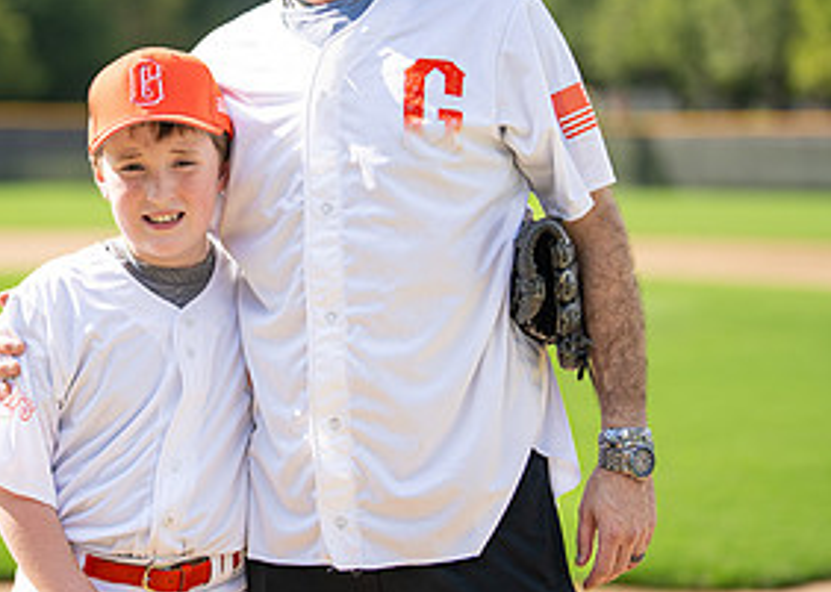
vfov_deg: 13.1
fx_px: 2571
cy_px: 218
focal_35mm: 109
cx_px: 323
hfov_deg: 18.3
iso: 100
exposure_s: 1/5000
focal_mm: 50
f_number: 1.2
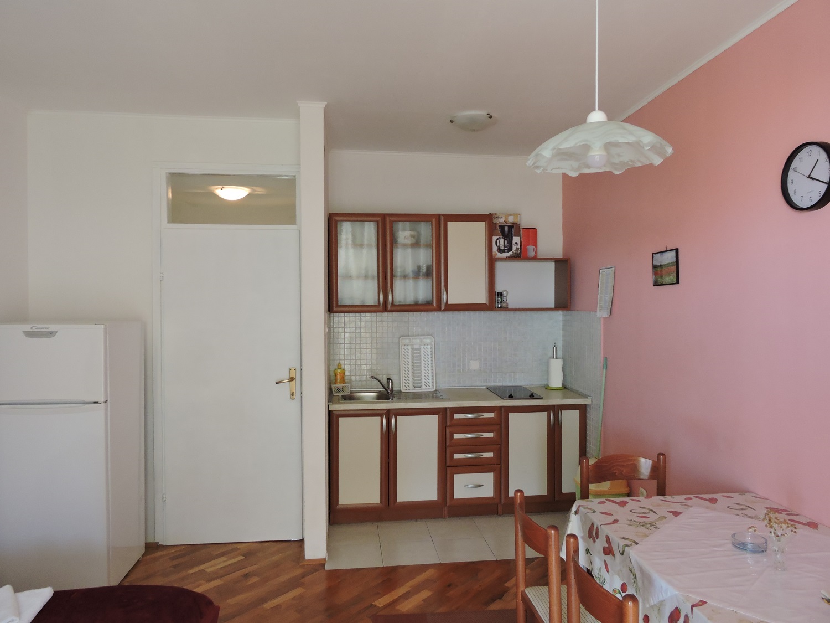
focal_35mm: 24
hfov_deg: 71.6
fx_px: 575
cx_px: 415
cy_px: 312
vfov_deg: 56.8
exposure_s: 1/30
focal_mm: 4.3
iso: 320
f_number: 3.3
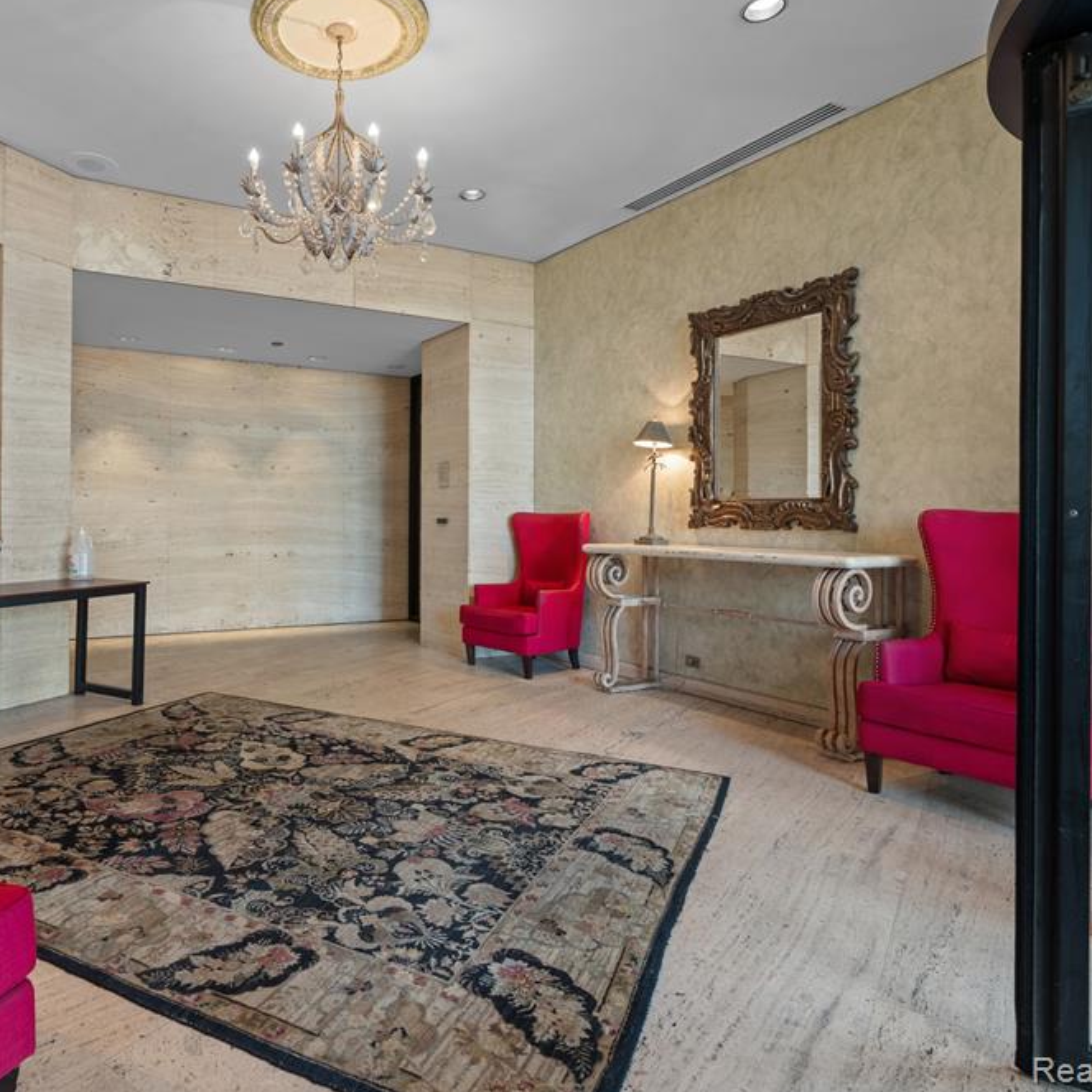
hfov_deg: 69.9
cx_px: 356
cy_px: 535
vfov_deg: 72.1
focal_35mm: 21
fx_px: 749
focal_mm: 16
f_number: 8
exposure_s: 1/1.25
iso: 400
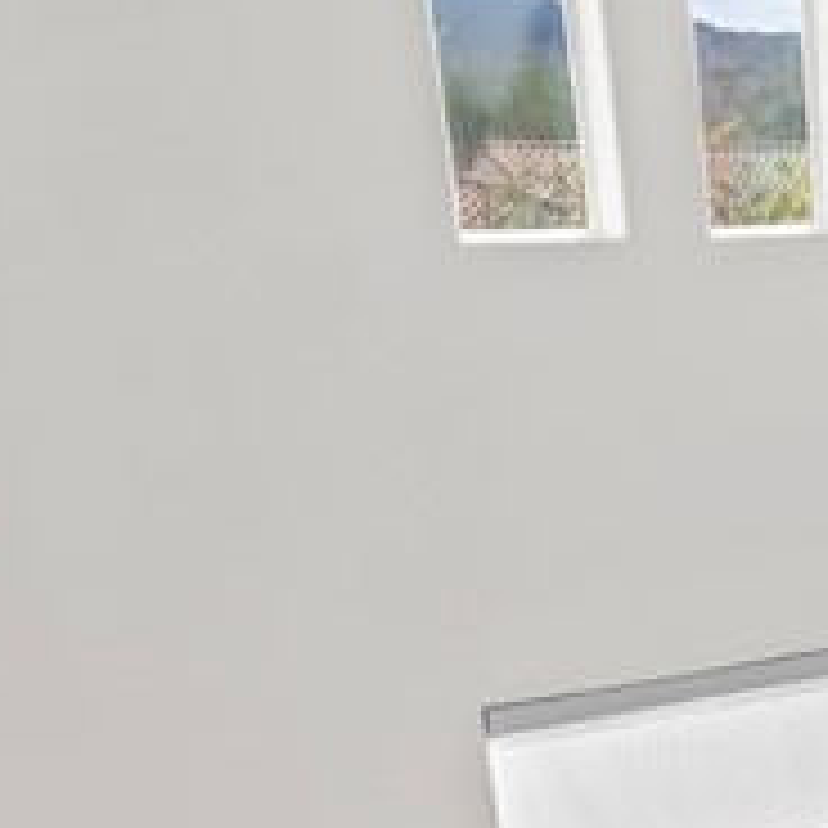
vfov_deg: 16.8
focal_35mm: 85
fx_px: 2300
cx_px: 1154
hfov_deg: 18.6
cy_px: 1496
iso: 400
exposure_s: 1/8000
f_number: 2.8
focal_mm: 17
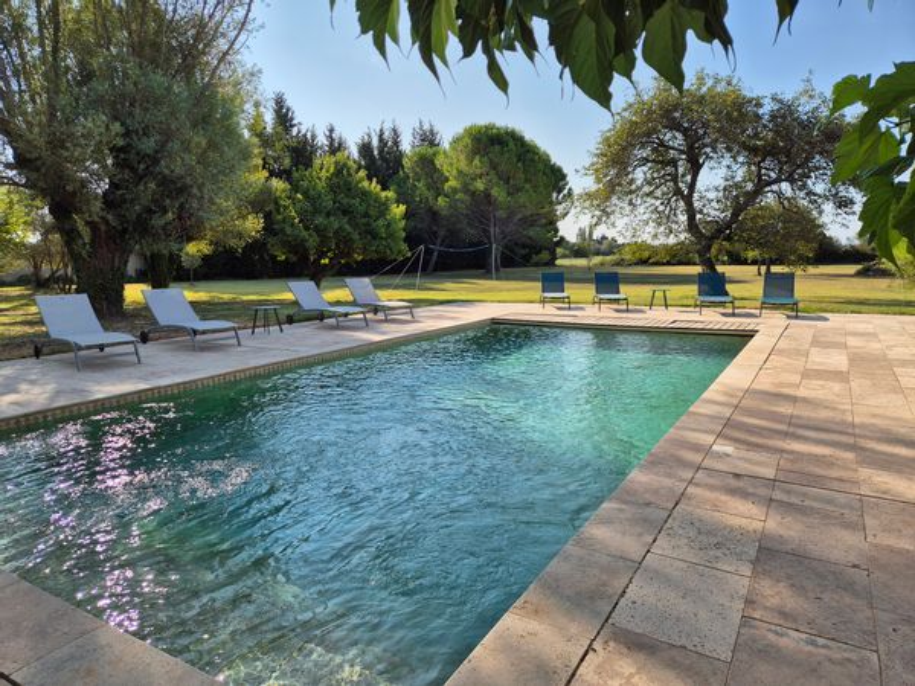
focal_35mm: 23
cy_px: 343
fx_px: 608
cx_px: 458
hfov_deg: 73.9
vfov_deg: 58.9
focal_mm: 5.4
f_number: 1.8
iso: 25
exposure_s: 1/2408
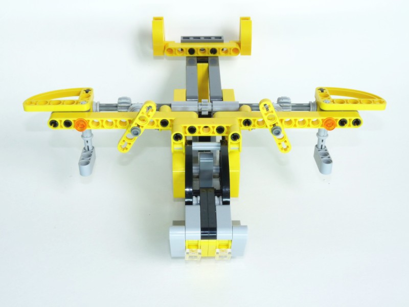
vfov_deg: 29.7
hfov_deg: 38.9
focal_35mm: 49
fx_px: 579
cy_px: 154
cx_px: 204
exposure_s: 1/8
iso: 100
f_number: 8
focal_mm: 8.7
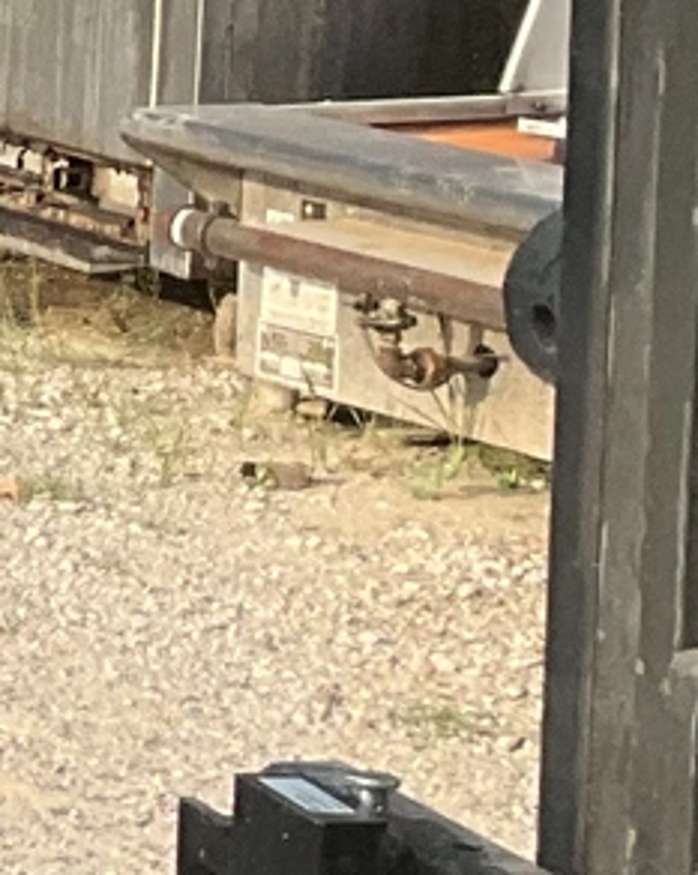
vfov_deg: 9.9
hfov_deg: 6.2
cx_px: -2289
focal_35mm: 194
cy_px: -48
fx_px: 5017
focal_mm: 3
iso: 25
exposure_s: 1/428
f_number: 1.8
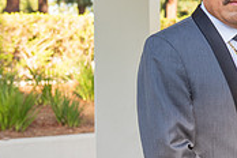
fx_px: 1099
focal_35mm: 167
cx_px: 385
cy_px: 74
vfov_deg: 8.2
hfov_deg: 11.6
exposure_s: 1/160
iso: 200
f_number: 5.6
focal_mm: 50
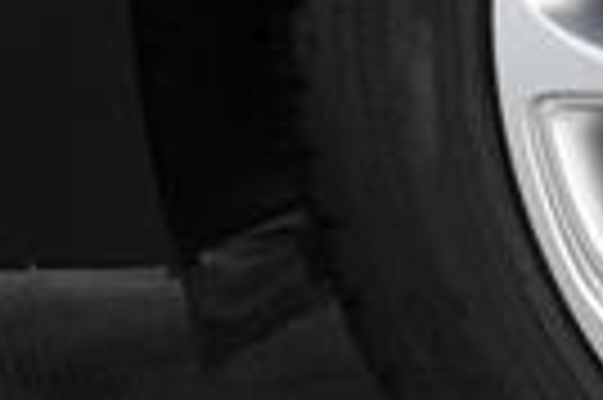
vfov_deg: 11.4
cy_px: 36
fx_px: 1991
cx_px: 1152
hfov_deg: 14.6
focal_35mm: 119
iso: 2500
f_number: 2.8
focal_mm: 25
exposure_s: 1/160
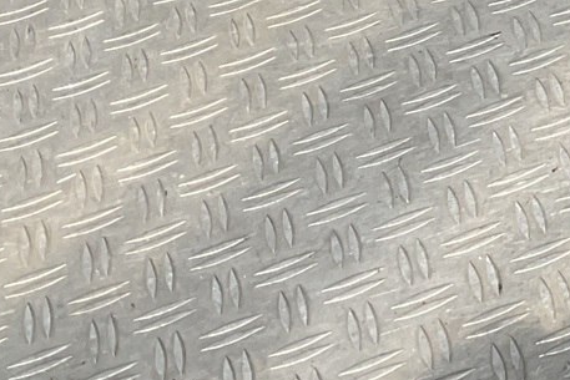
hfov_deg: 13.6
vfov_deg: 10.1
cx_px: 1066
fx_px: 2106
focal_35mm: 133
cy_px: -156
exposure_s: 1/403
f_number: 1.8
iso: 16
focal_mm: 3
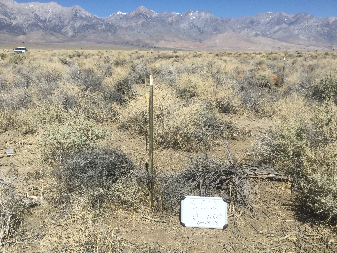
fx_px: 302
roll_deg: -0.4
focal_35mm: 31
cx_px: 168
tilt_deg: -14.7
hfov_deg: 58.4
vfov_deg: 45.4
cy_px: 126
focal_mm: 3.3
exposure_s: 1/1988
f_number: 2.4
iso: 25
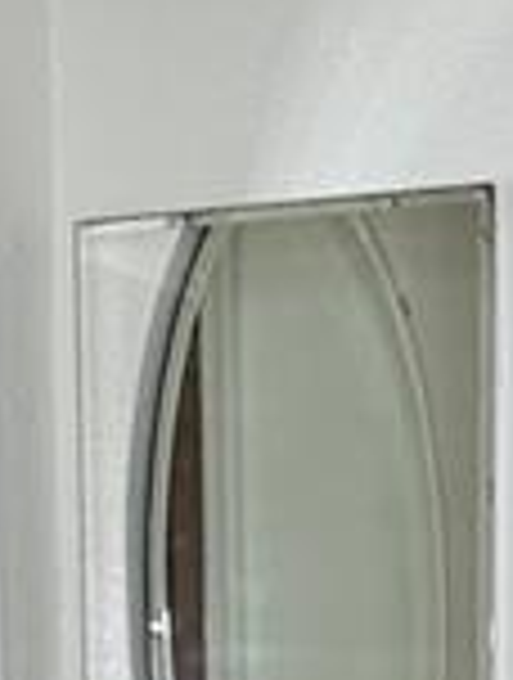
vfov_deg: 16.3
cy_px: 1000
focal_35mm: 111
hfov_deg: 13.0
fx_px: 2184
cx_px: 616
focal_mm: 2.22
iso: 125
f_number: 2.2
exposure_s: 1/120
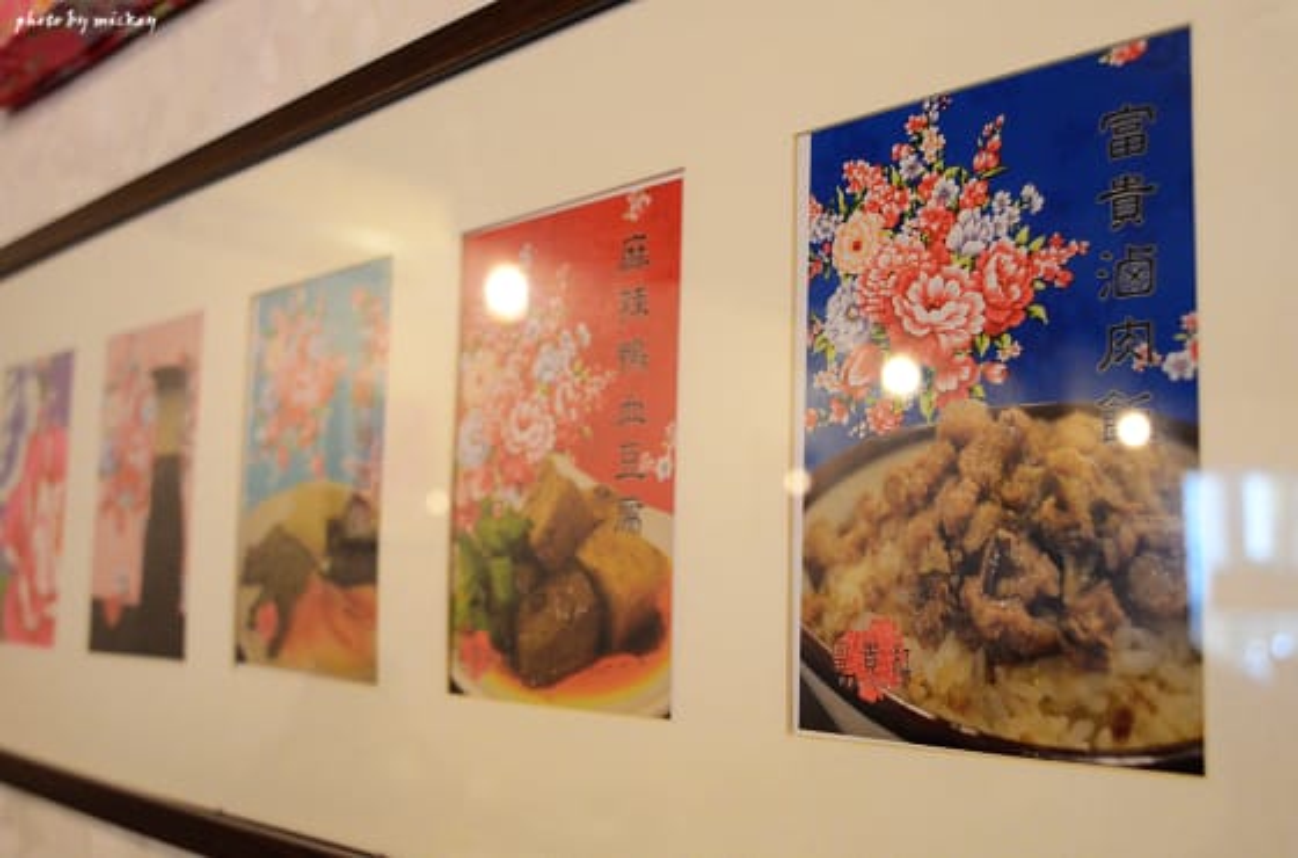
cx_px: 649
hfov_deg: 48.0
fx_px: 1456
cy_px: 429
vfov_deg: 32.8
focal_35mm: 40
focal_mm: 27
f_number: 4.5
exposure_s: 1/80
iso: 3200
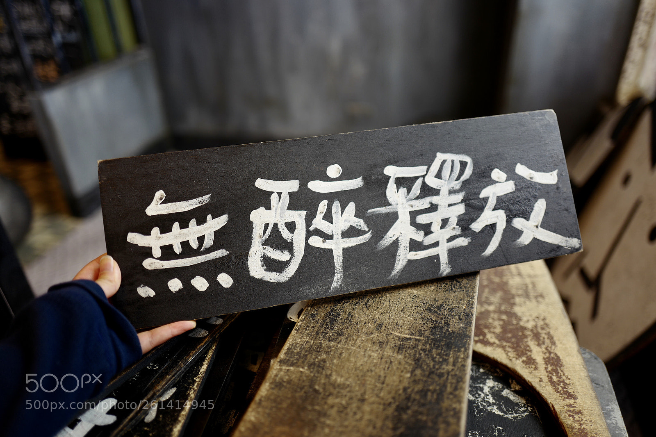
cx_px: 328
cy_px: 218
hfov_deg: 65.5
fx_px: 510
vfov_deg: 46.4
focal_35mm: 28
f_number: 1.7
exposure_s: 1/200
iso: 100
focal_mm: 28
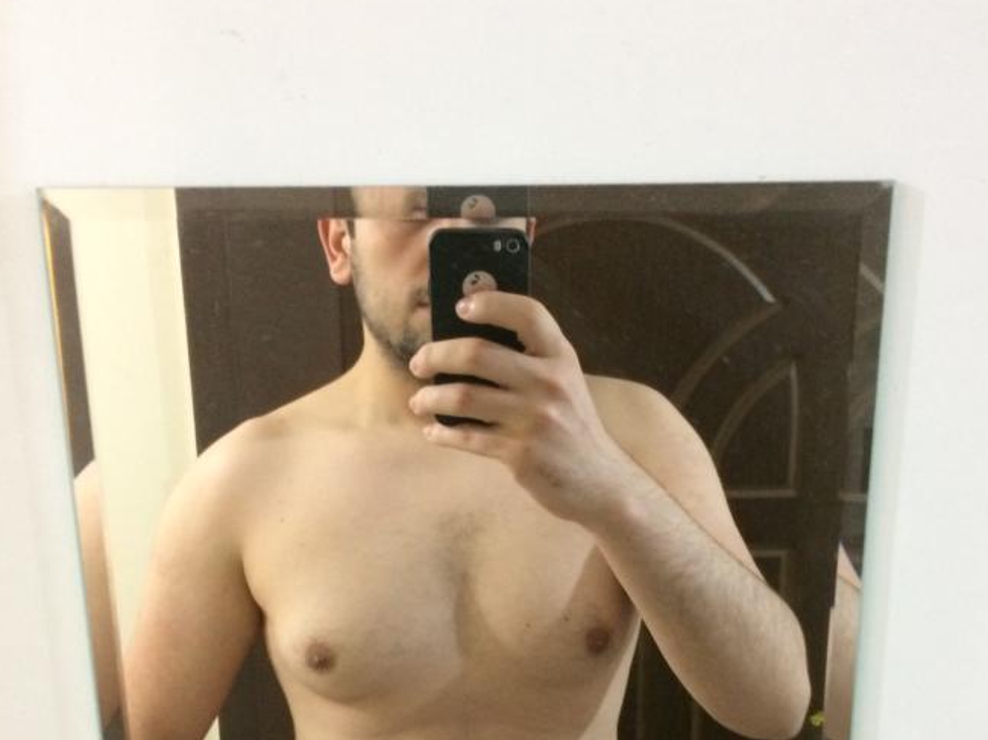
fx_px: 1170
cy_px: 604
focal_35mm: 41
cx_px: 513
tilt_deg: -18.1
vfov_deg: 34.0
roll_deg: +0.7
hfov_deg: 45.8
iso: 400
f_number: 2.2
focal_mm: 4.15
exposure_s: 1/17
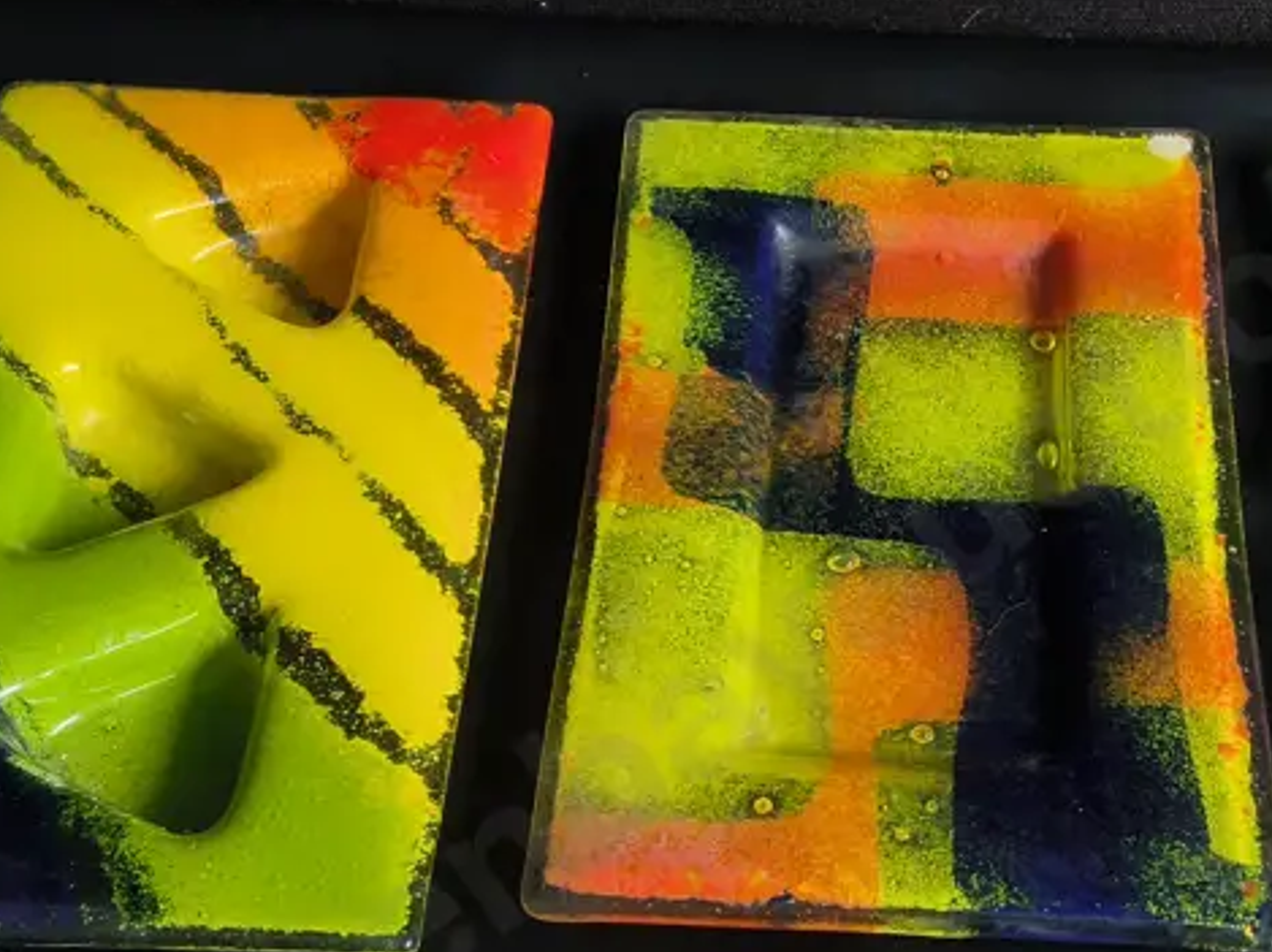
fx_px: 2166
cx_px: 806
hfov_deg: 32.5
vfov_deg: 24.6
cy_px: 643
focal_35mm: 59
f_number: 2
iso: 50
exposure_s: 1/120
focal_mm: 2.87
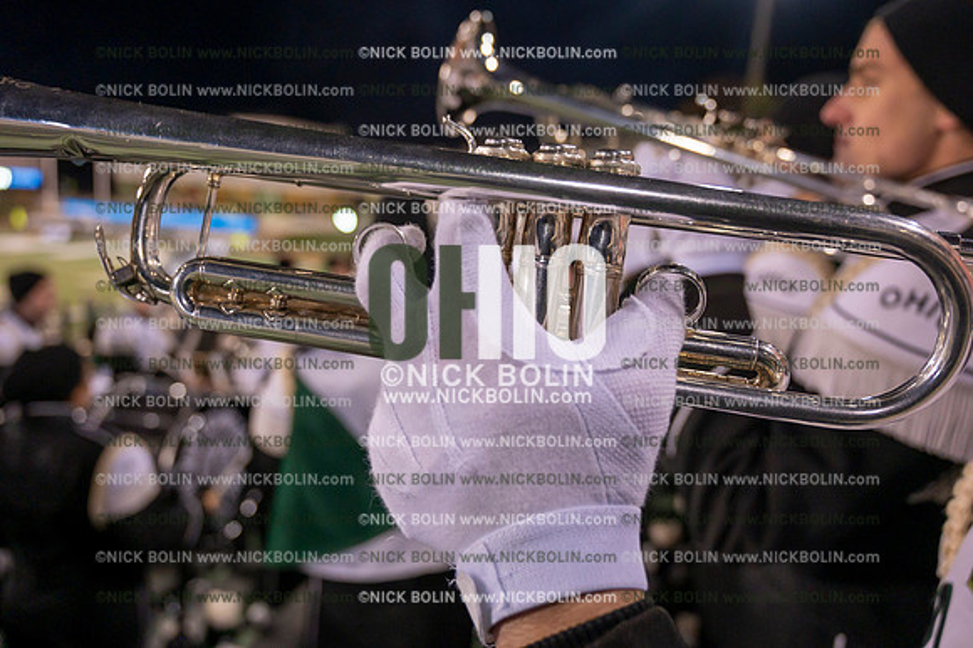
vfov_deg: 42.9
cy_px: 324
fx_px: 824
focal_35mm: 30
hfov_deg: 61.1
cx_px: 486
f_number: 4
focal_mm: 30.5
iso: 3200
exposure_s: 1/640
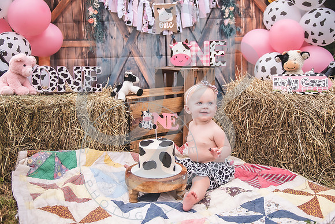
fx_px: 351
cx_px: 177
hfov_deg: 51.0
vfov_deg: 35.3
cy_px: 94
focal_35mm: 38
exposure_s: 1/320
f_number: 2.8
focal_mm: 28
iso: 100
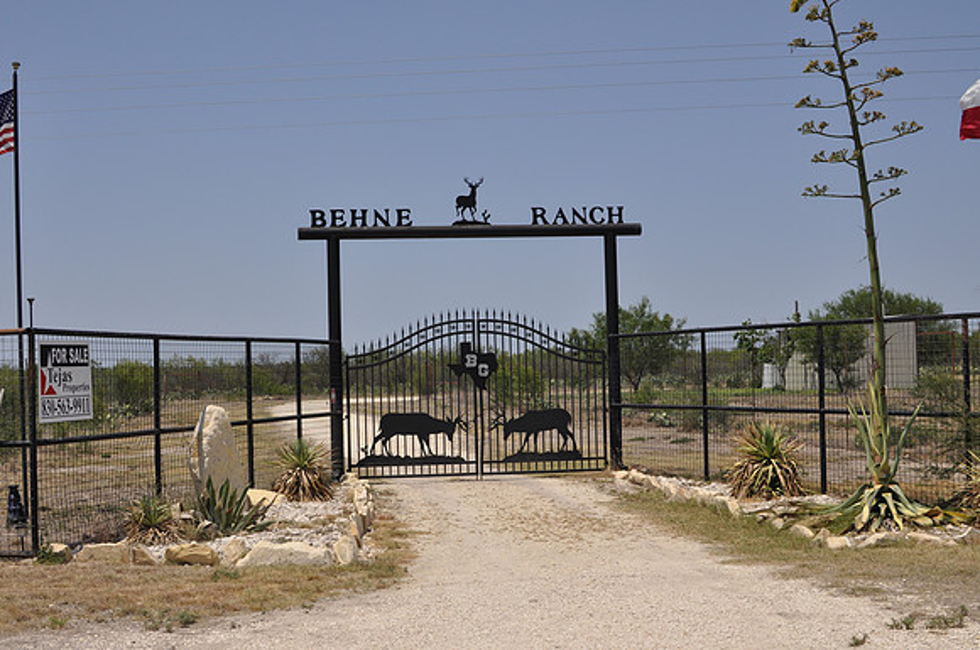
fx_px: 1427
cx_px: 490
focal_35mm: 52
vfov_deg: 25.7
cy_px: 325
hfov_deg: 37.9
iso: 200
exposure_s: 1/250
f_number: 8
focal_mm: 35
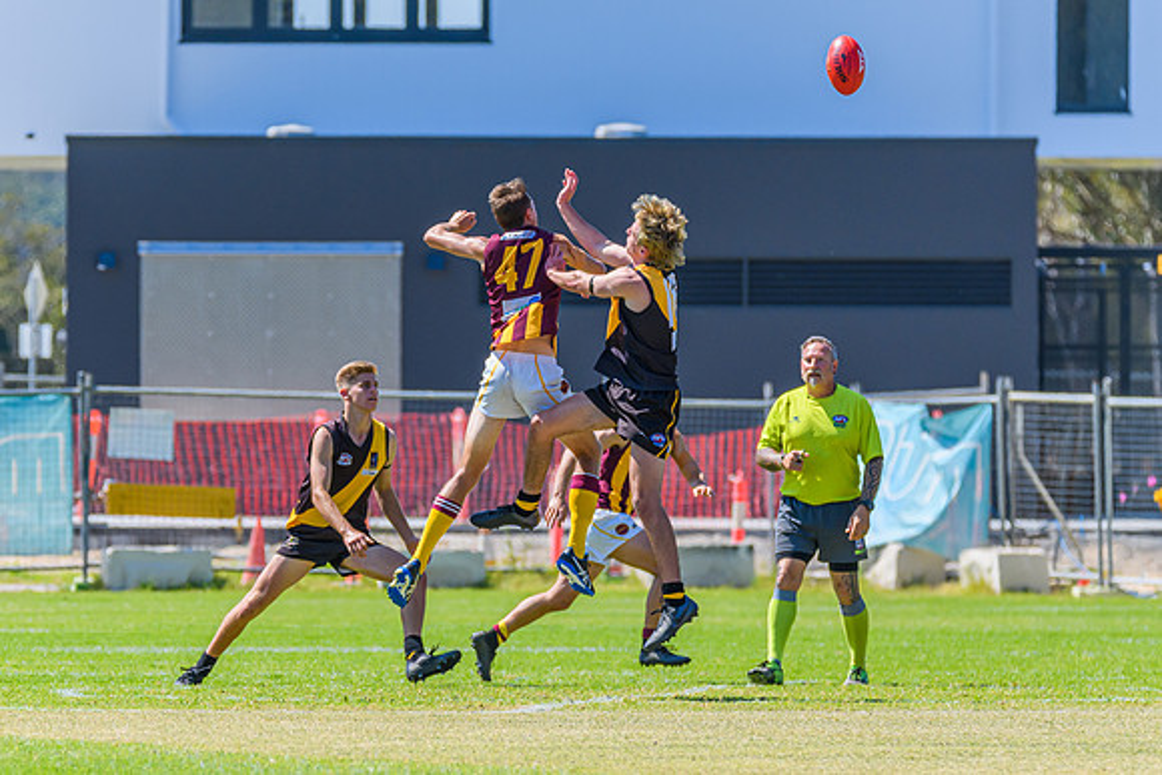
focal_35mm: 485
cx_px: 532
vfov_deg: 2.8
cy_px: 489
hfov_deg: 4.3
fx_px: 15647
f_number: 5.6
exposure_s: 1/2500
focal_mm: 320
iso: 800
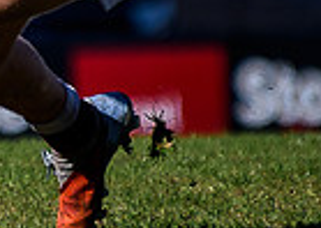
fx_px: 26914
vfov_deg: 0.5
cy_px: -21
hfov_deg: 0.7
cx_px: -271
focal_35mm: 2955
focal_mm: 200
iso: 110
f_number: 2.8
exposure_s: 1/3200
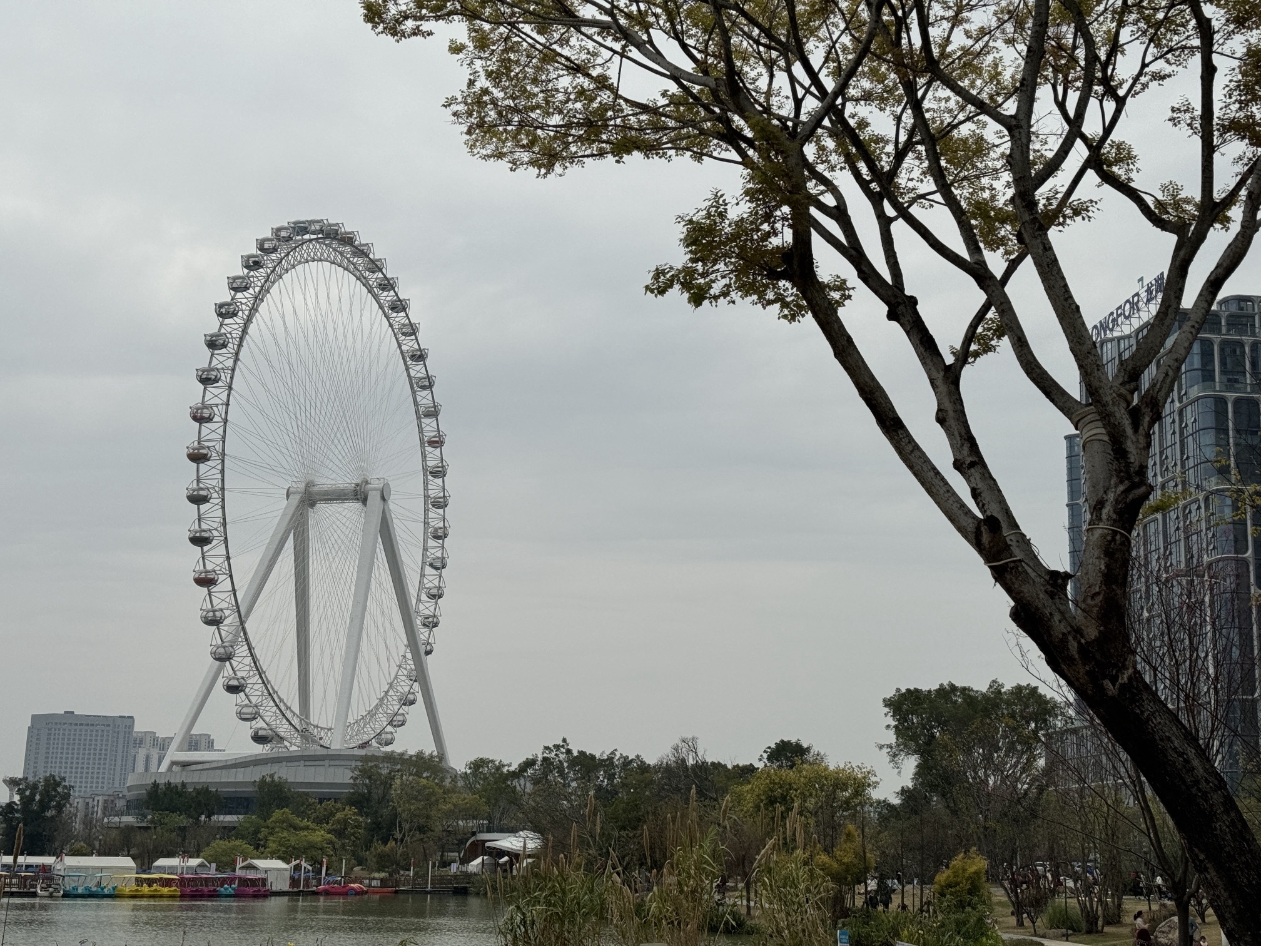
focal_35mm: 48
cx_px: 630
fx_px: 1749
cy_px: 473
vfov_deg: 30.3
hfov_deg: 39.7
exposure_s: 1/20000
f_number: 1.78
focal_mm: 6.86
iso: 80
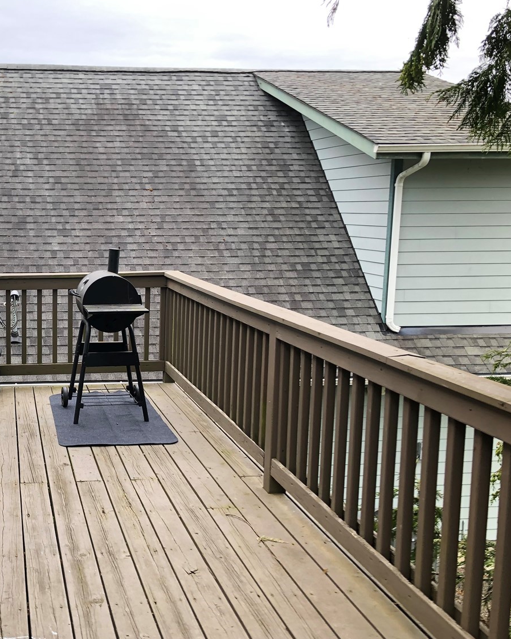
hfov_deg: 36.1
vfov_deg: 46.8
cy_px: 324
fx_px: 737
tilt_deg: -4.7
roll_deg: -0.1
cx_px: 62
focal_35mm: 39
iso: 50
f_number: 1.8
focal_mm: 3.99
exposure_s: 1/120
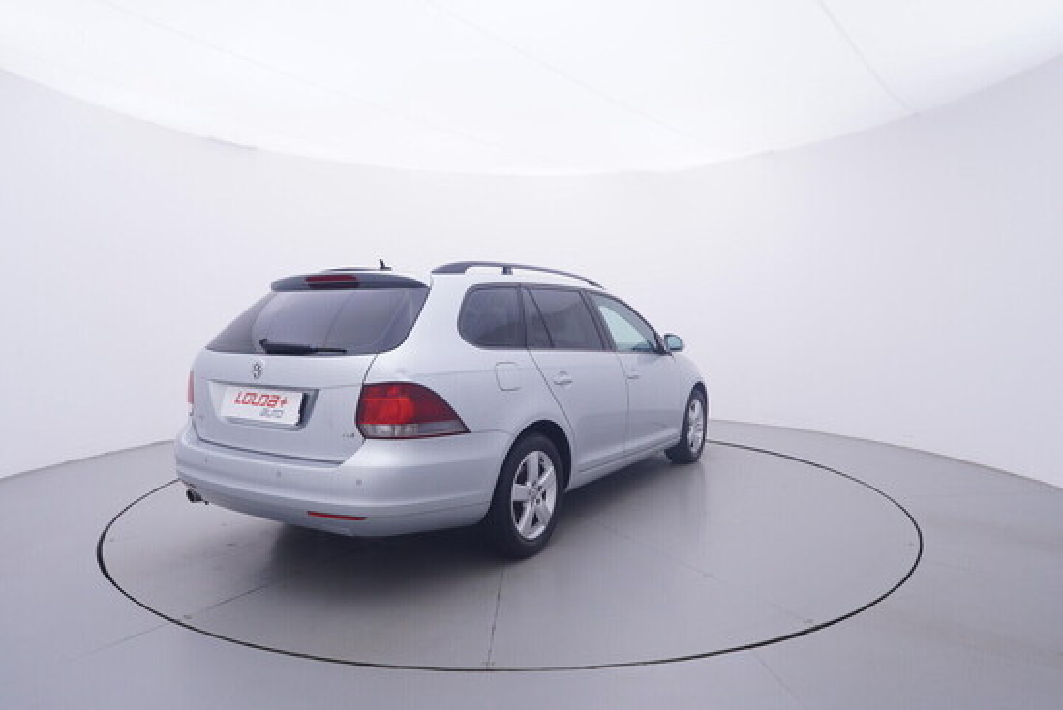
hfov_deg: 77.3
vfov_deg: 56.2
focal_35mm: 22
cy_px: 355
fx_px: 665
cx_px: 532
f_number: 5
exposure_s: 1/80
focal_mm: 15
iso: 200
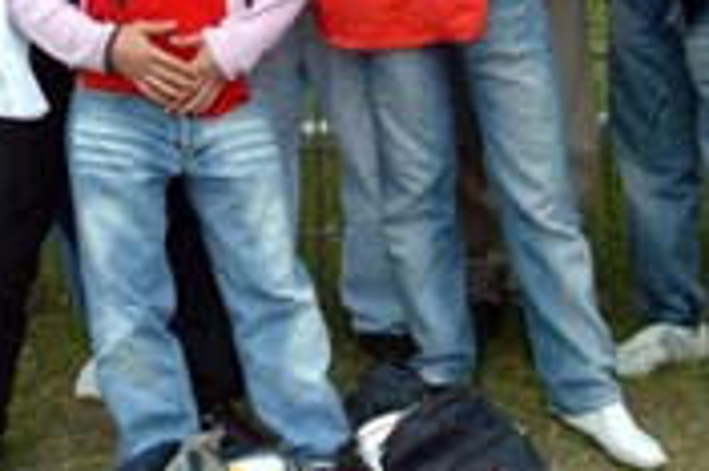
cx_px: 298
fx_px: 1810
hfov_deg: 22.1
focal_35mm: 92
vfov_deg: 14.5
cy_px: -56
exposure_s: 1/250
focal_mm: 24
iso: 400
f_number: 8
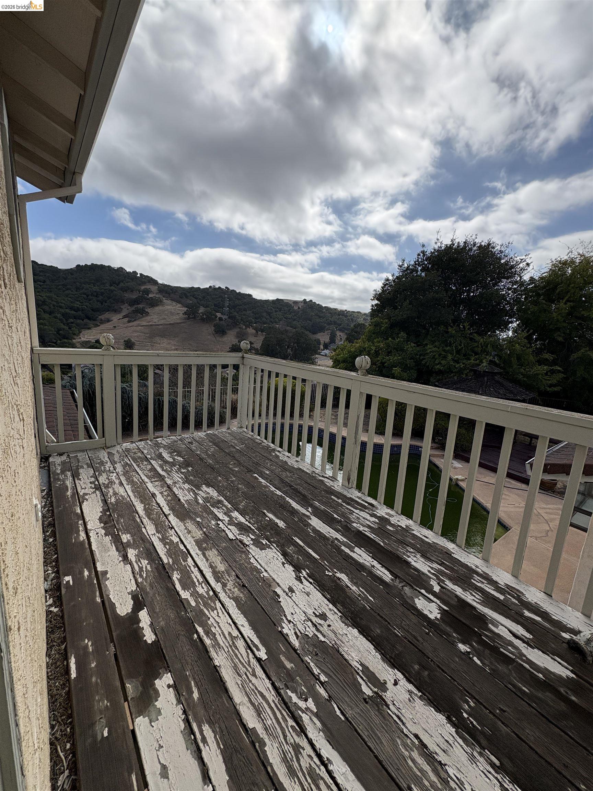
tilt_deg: -10.9
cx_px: 296
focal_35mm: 14
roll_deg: -3.9
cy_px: 396
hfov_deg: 85.7
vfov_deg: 102.1
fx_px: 320
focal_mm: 2.22
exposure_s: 1/3717
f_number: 2.2
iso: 64
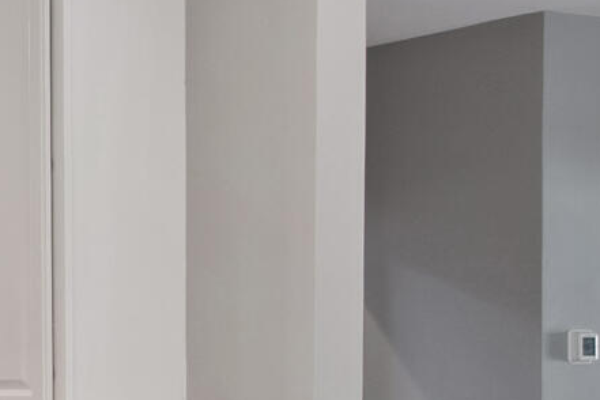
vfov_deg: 13.2
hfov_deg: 17.5
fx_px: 1700
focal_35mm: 102
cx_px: -356
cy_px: 397
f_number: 8
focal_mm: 10
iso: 100
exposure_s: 1/1.25
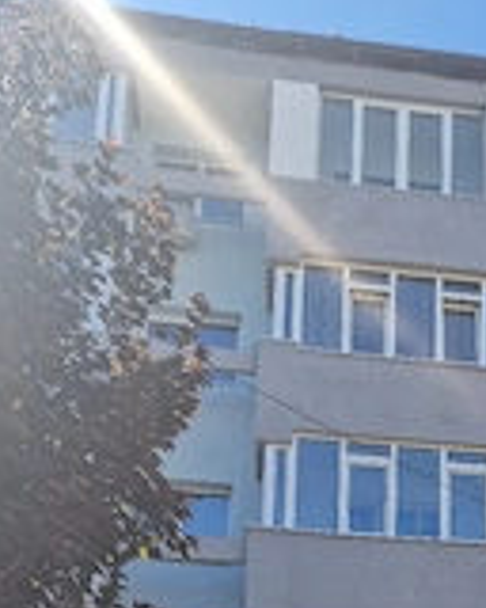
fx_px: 1007
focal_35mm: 56
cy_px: 688
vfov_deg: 29.8
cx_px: 406
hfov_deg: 26.5
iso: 50
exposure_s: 1/556
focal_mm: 6.4
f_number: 1.8
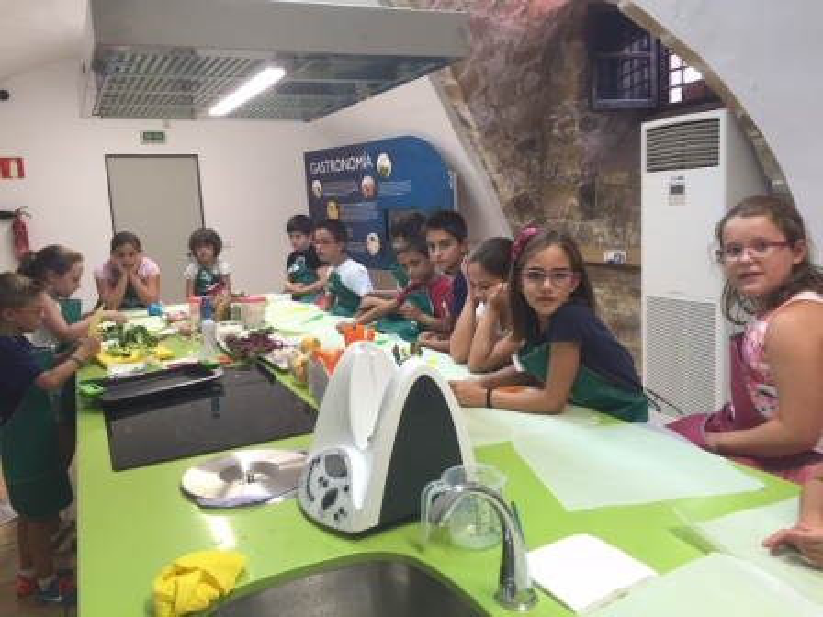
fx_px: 689
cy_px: 308
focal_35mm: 29
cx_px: 412
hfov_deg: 61.7
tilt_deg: -7.5
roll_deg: +3.0
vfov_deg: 48.2
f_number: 2.2
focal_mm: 4.15
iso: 64
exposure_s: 1/33
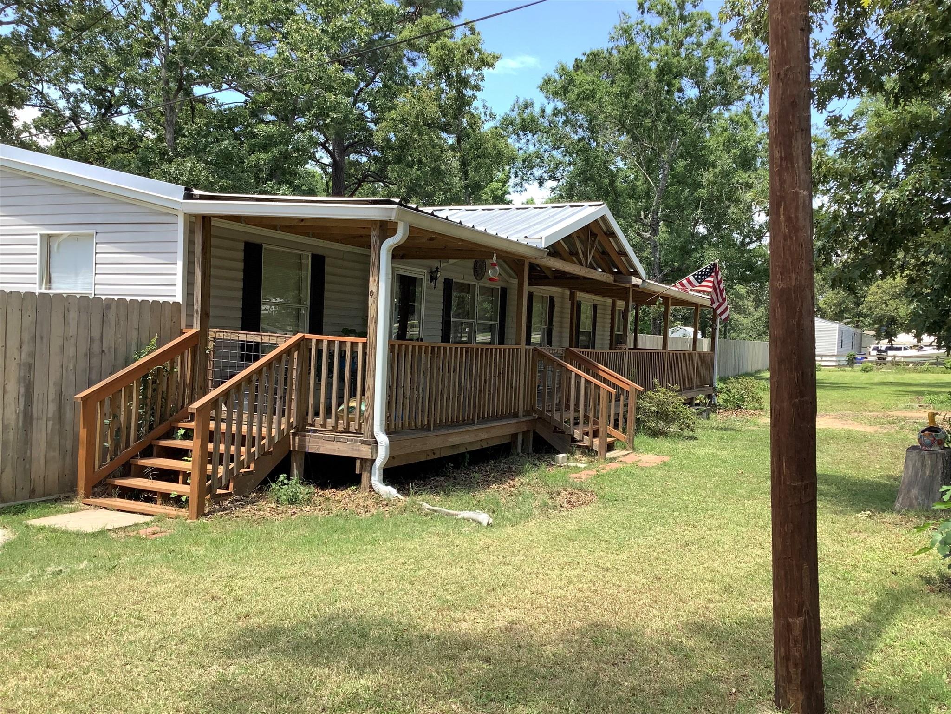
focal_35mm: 31
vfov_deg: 45.4
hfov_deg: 58.4
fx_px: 852
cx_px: 476
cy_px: 357
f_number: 2.4
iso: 25
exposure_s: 1/392
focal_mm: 3.3
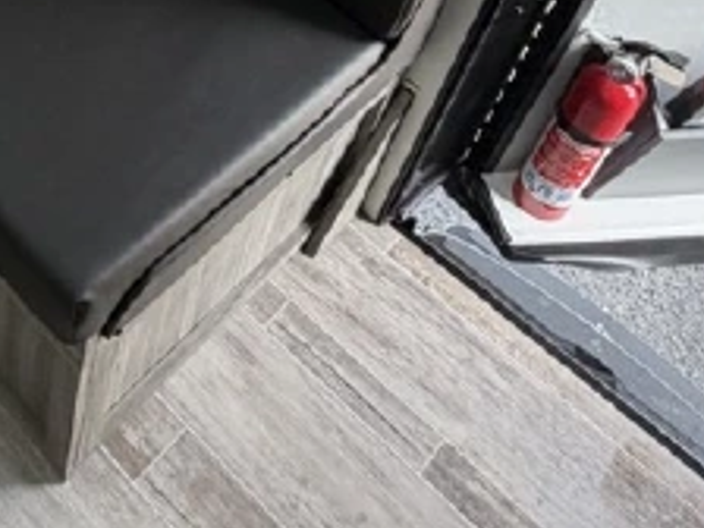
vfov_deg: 25.6
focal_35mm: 50
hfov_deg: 35.5
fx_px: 1017
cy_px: -132
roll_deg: -1.0
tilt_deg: -38.3
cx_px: 47
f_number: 2.2
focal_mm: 2.22
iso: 125
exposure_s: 1/121
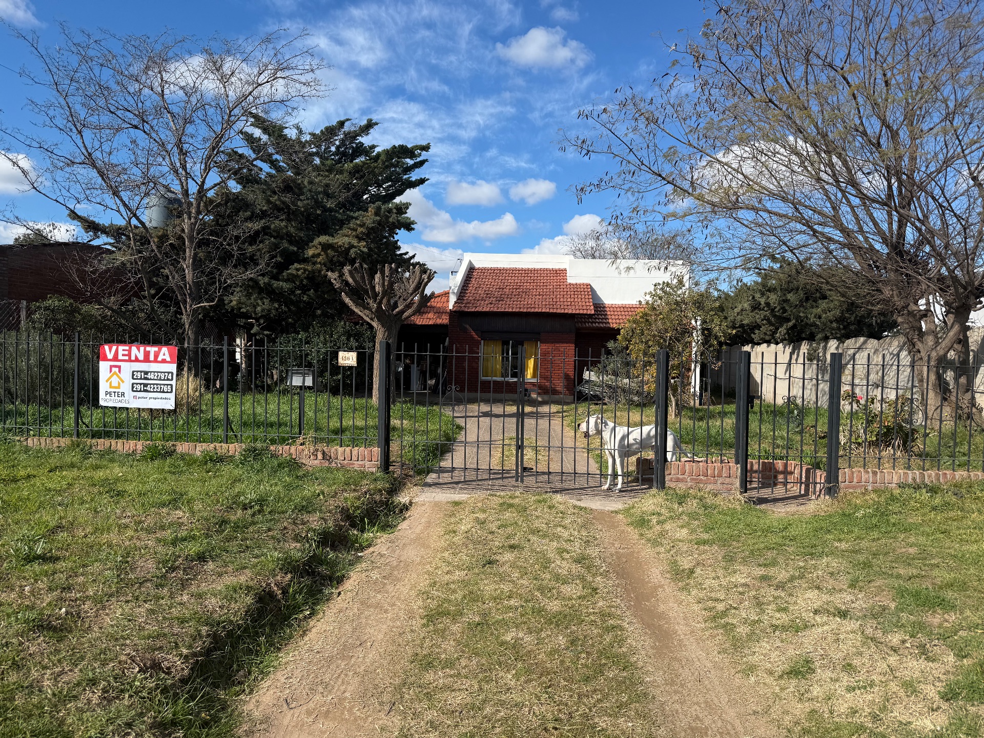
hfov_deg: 71.6
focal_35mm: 24
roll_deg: -1.4
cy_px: 369
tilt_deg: -0.8
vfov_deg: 56.8
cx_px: 492
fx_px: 682
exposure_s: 1/4405
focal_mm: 6.76
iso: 80
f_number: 1.78
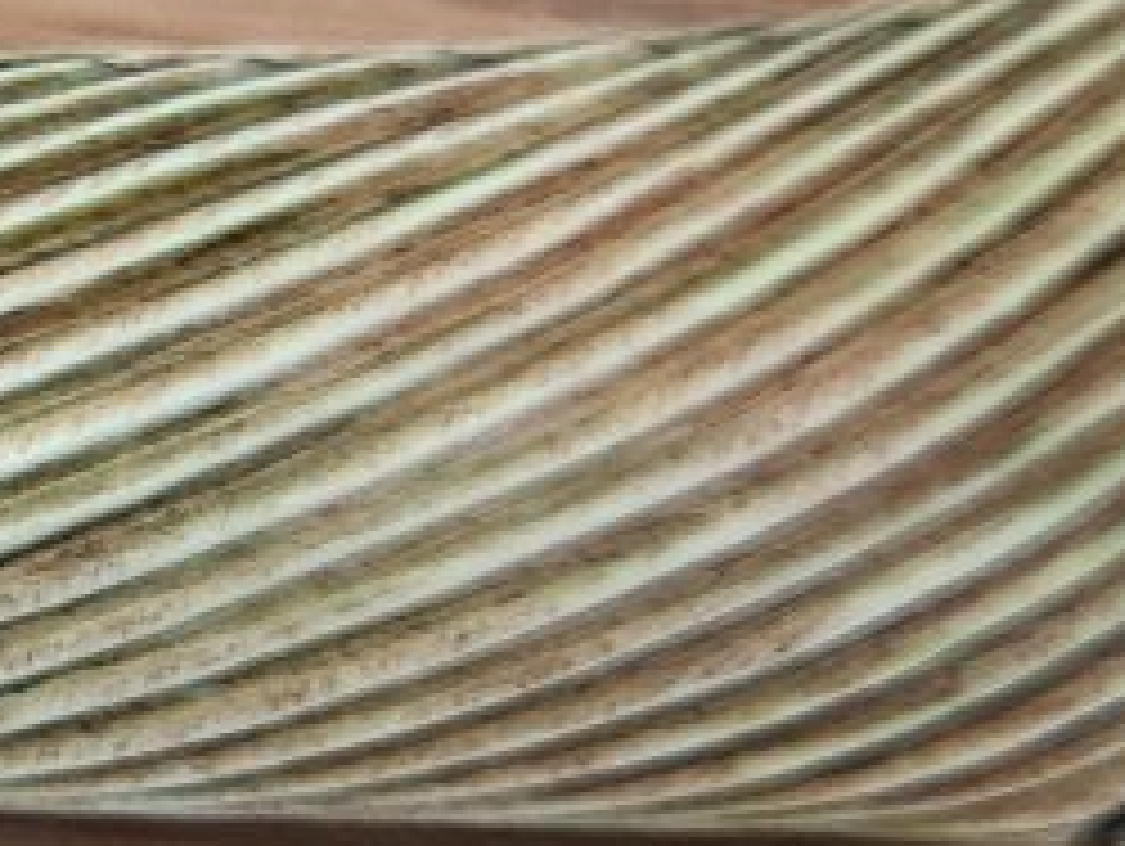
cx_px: -716
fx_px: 3741
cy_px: 504
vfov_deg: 12.9
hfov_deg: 15.4
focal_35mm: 115
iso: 250
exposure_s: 1/50
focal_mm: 5.23
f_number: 1.8
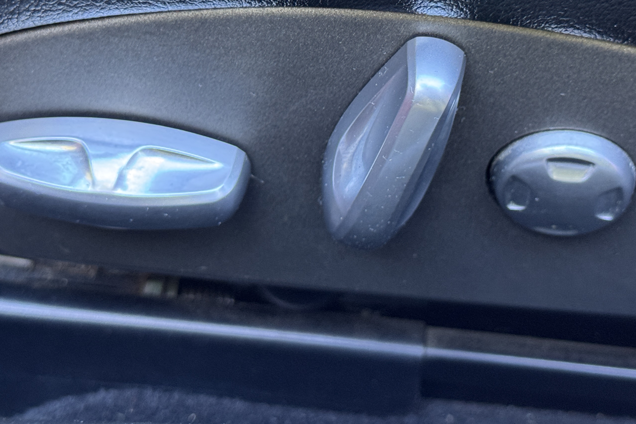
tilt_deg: -42.9
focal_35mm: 79
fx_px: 1396
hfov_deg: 25.7
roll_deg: +6.3
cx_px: 327
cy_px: 76
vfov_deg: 17.1
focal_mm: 6.76
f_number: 1.78
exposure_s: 1/53
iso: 250
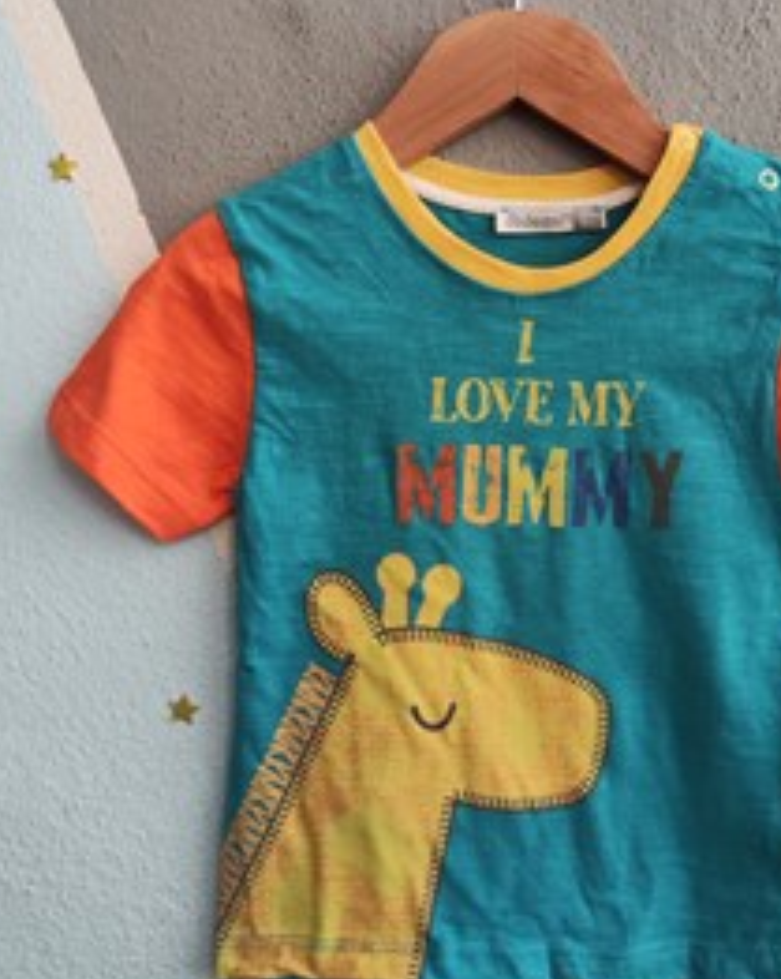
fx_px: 1071
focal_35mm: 37
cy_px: 432
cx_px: 519
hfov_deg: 39.6
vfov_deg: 49.0
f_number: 1.88
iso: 393
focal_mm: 5.59
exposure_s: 1/100
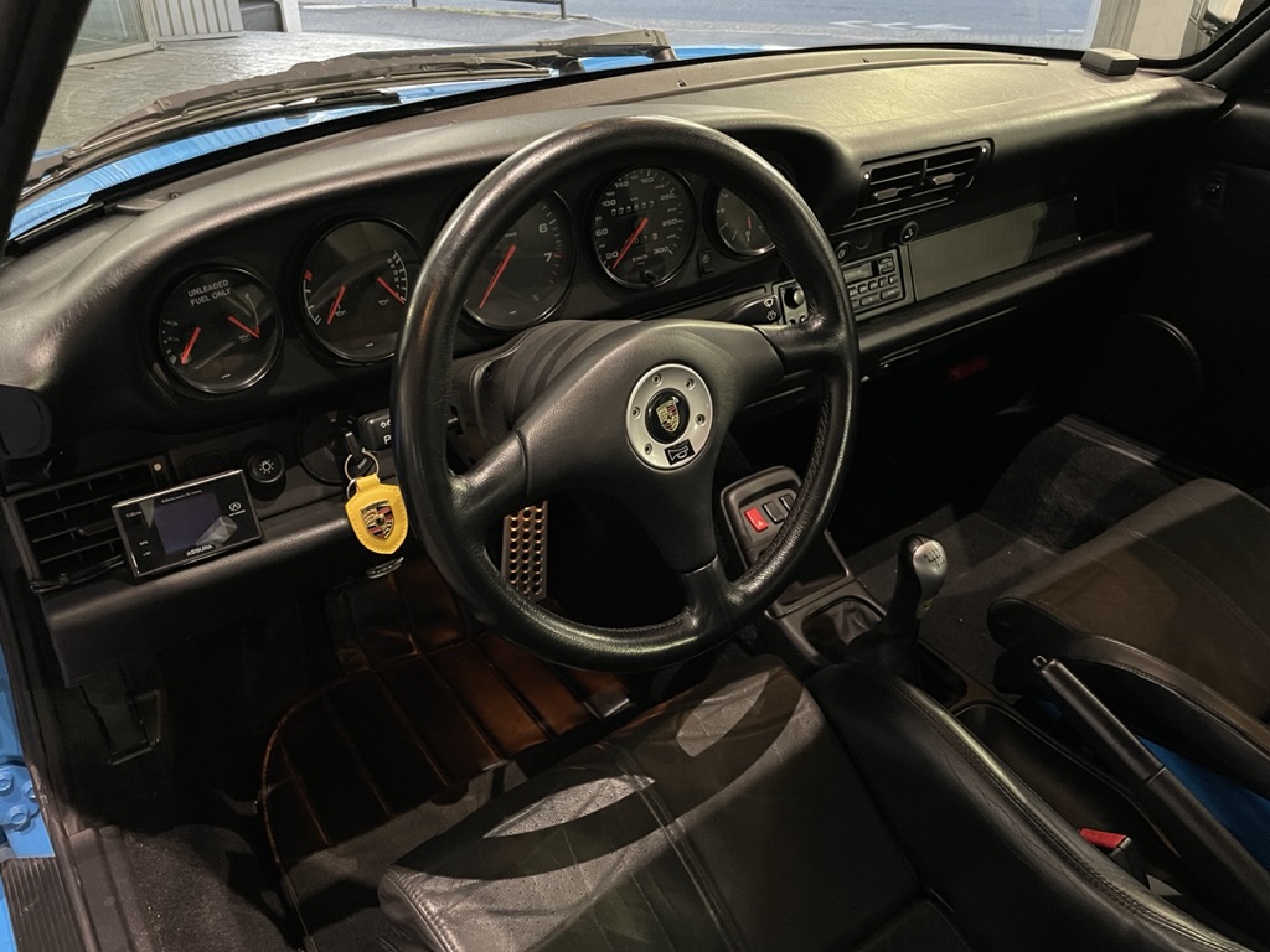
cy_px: 476
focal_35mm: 26
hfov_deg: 67.3
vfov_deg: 53.1
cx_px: 635
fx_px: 954
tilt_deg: -32.0
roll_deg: -0.1
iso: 320
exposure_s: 1/50
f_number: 1.6
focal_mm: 4.2
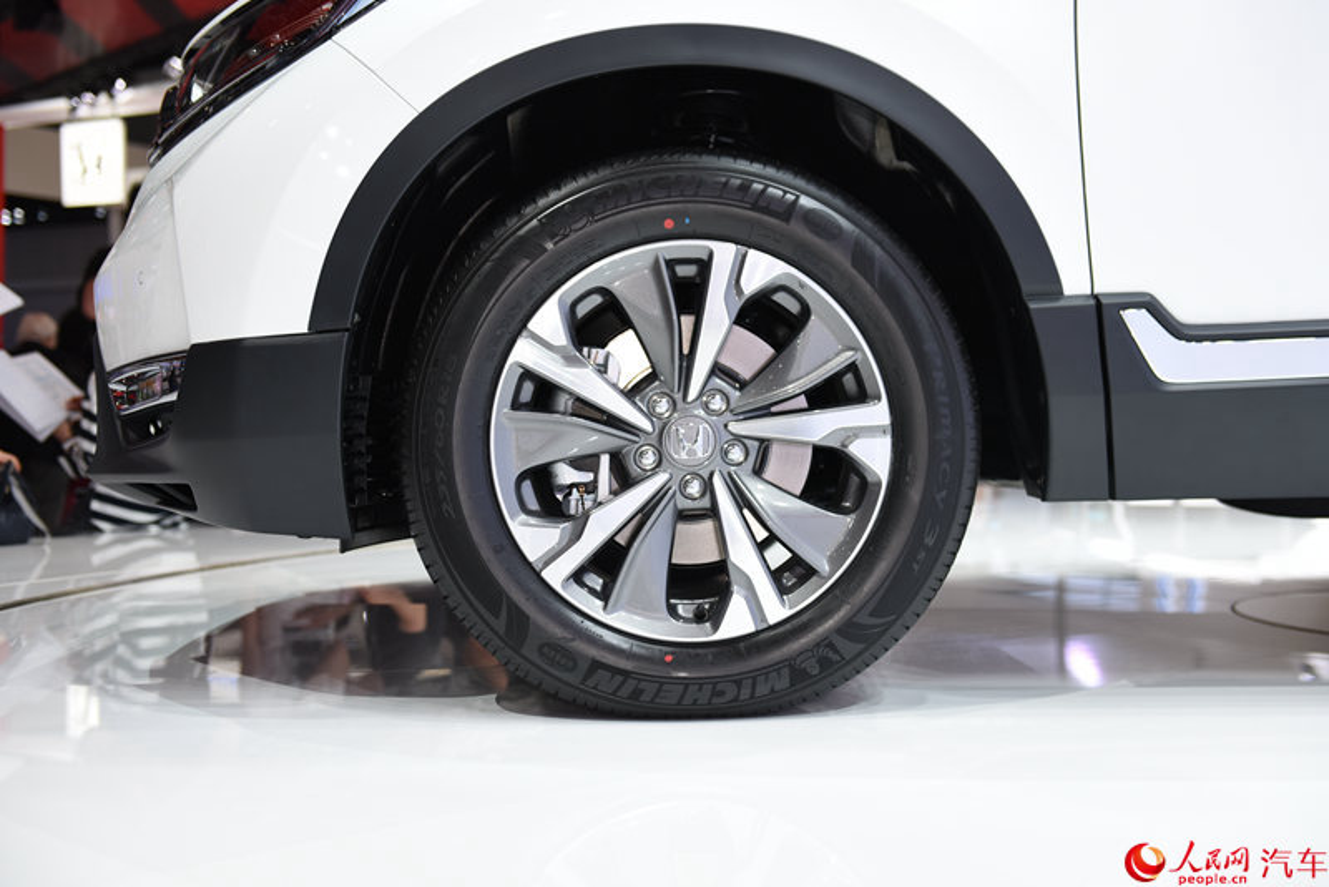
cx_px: 664
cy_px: 444
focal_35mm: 44
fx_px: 1625
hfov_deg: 44.5
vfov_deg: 30.5
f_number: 3.2
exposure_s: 1/250
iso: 320
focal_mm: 44
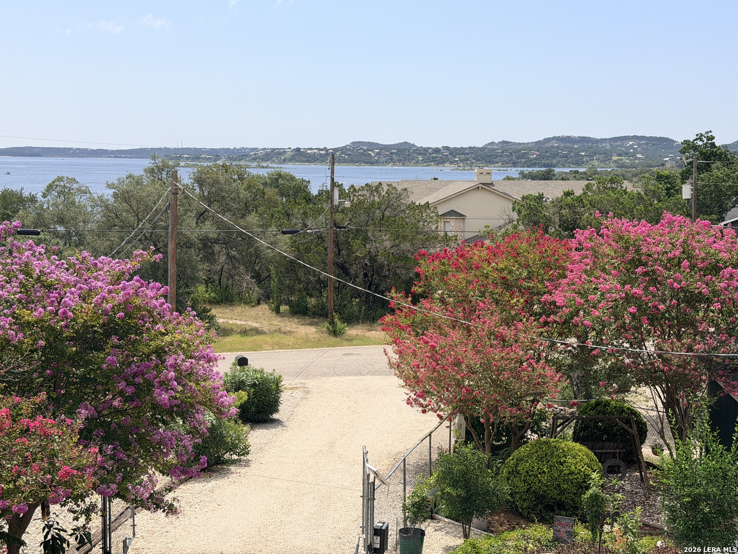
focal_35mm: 48
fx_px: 1023
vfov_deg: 30.3
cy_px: 277
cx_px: 369
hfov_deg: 39.7
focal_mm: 6.76
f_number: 1.78
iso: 64
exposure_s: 1/6536
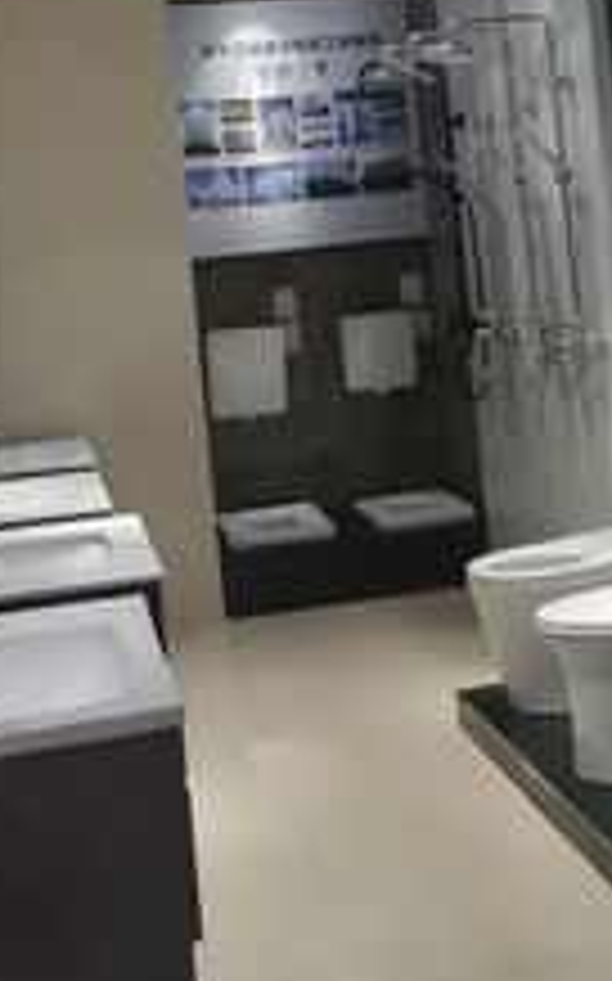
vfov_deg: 33.9
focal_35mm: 59
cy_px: 261
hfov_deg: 22.0
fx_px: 1577
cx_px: 324
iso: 50
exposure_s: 1/128
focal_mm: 4.75
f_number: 1.8
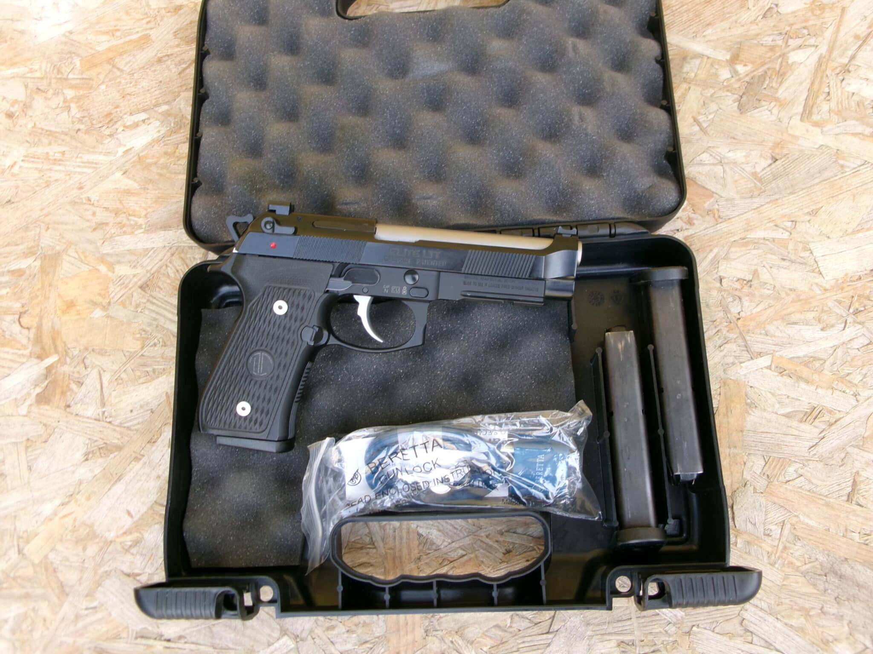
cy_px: 327
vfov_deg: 49.7
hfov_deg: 63.4
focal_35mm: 28
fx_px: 706
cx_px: 436
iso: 100
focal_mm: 5.1
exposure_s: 1/70
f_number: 3.9
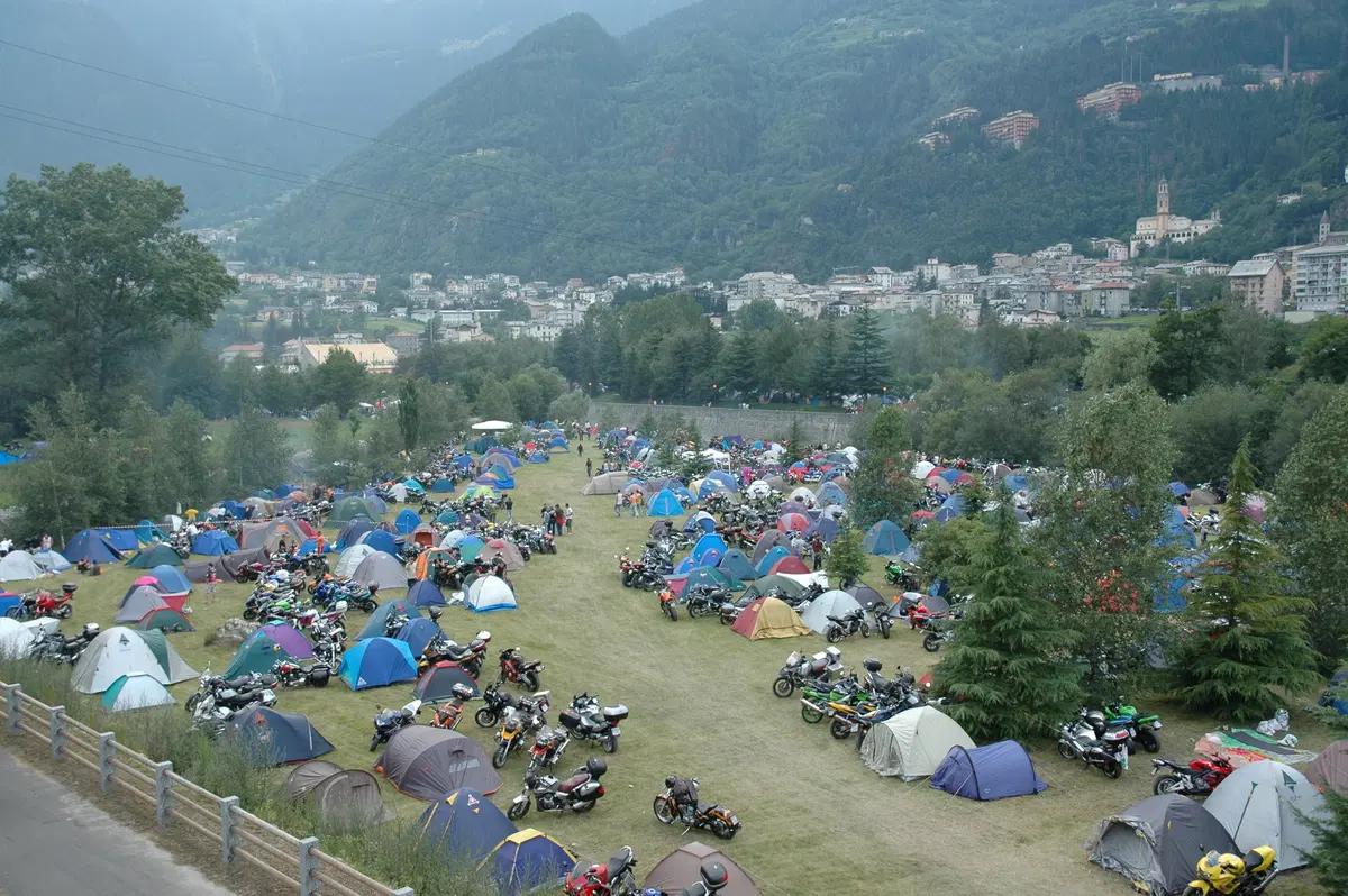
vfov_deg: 36.8
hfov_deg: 53.2
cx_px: 674
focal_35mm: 36
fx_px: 1347
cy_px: 448
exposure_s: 1/80
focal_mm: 24
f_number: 4.5
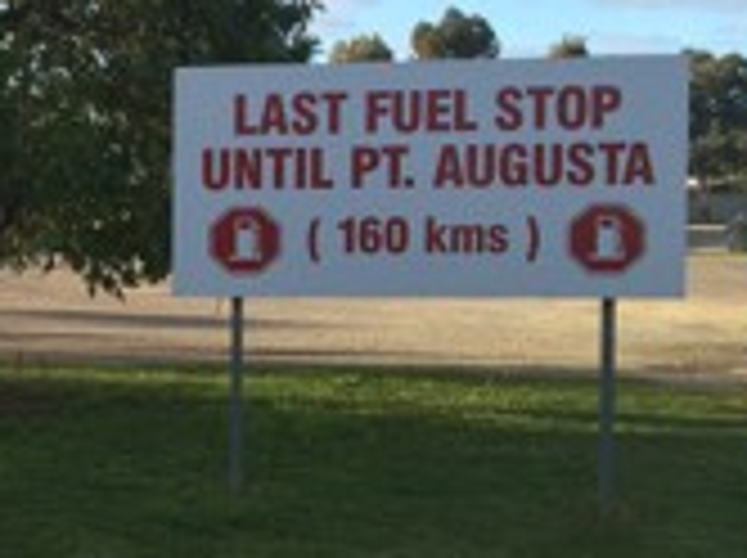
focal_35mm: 91
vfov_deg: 16.2
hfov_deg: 18.8
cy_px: 320
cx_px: -392
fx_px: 1961
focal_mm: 4.15
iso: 32
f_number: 2.2
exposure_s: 1/912
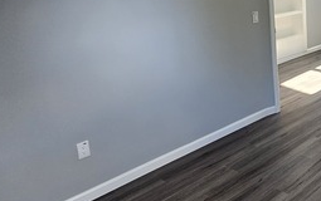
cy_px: 54
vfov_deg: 34.8
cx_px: 342
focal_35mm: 36
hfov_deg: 43.5
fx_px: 315
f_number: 2.2
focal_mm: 2.2
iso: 250
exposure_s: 1/60
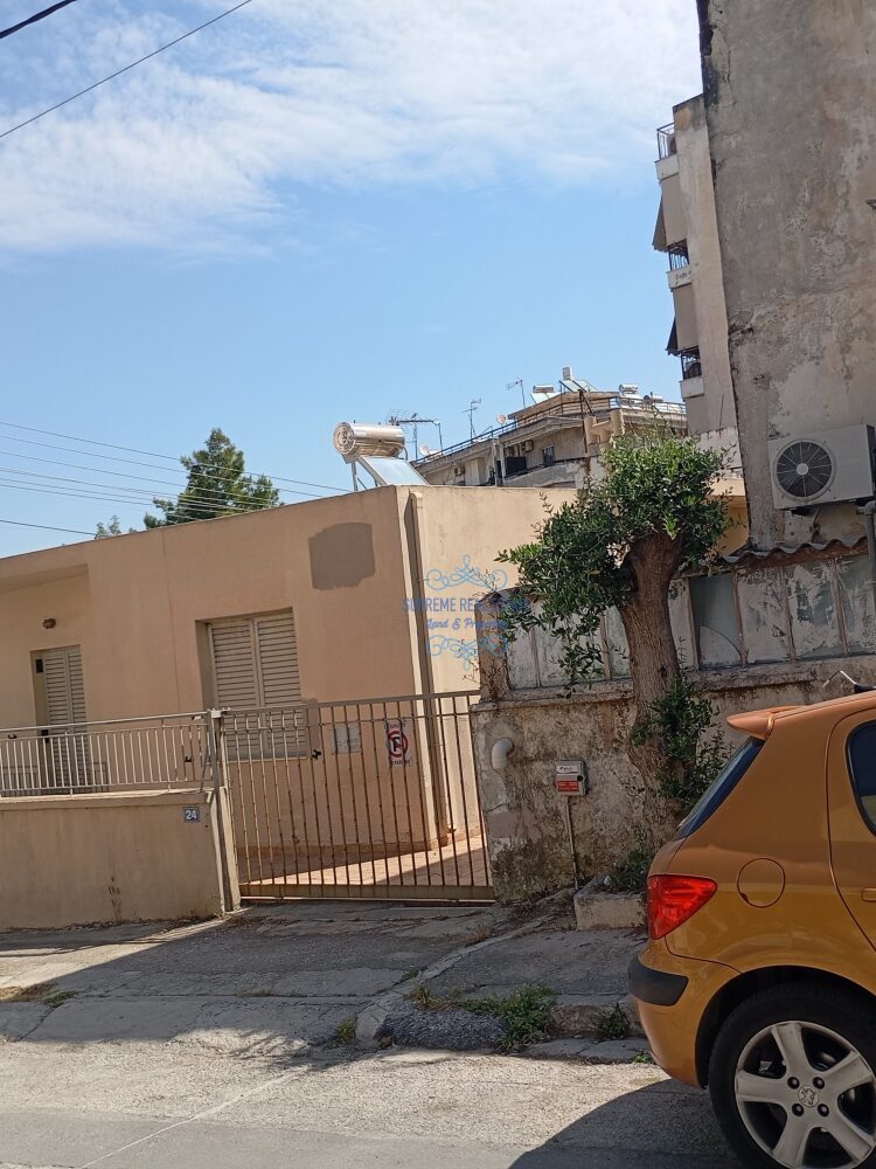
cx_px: 438
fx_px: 945
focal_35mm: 28
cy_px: 584
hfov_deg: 49.7
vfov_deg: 63.4
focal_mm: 4.27
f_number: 1.8
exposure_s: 1/569
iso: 100
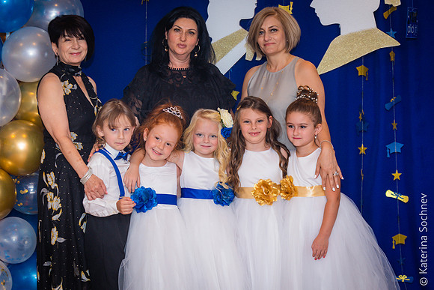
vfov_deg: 16.0
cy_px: 142
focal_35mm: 85
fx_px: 1027
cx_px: 237
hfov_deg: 23.8
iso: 320
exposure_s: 1/200
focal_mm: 78
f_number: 3.5
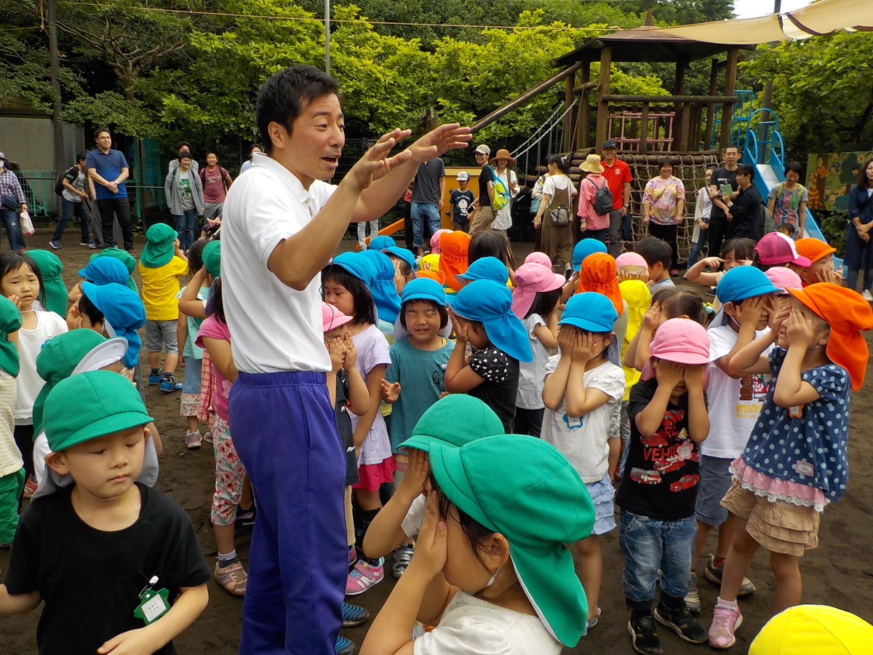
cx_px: 436
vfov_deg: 46.8
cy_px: 328
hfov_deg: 60.0
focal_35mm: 30
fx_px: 757
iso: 125
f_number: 3.3
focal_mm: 4.1
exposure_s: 1/320
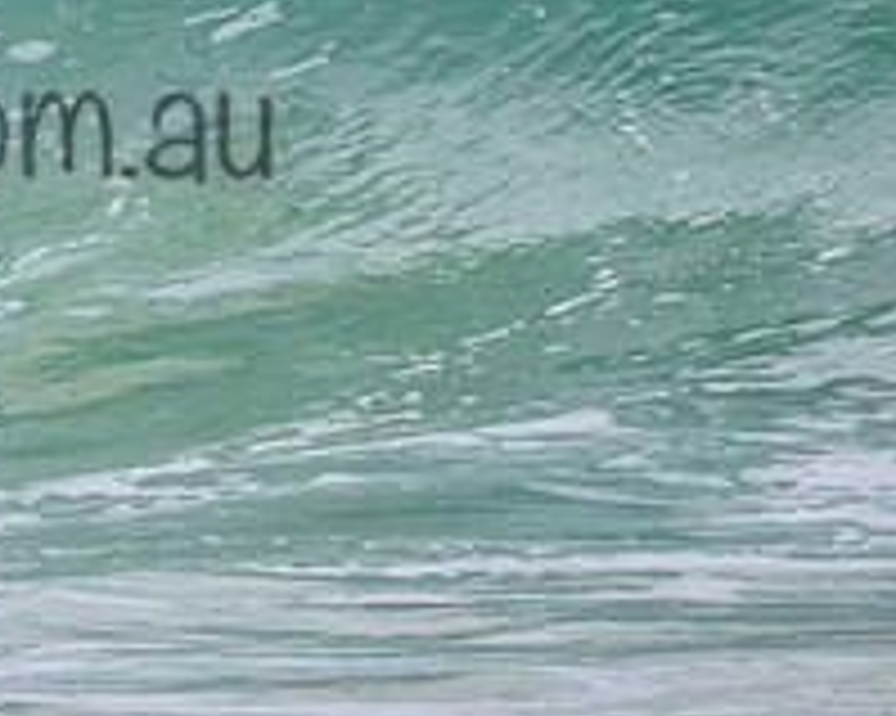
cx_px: -203
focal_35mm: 2194
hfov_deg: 0.9
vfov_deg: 0.7
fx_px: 58152
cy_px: 74
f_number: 11
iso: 2200
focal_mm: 800
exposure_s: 1/2000
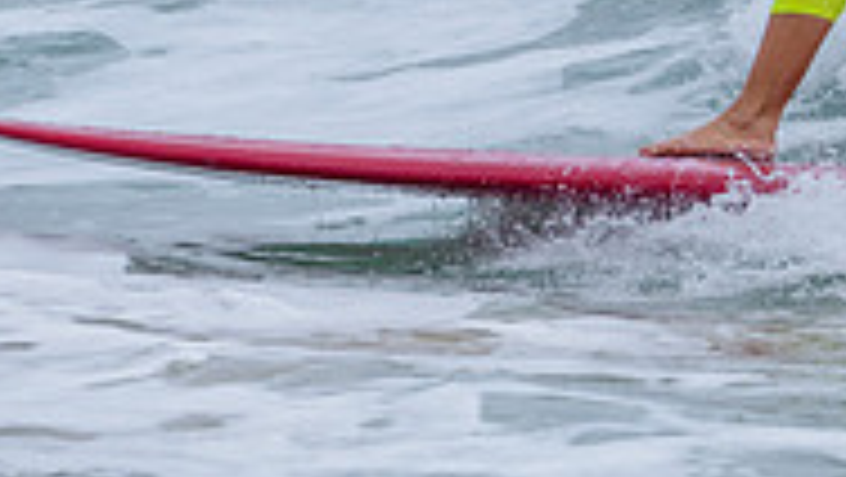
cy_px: -222
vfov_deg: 1.1
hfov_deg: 1.9
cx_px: 973
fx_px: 25790
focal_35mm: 1149
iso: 160
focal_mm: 290
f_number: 5.6
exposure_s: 1/1250
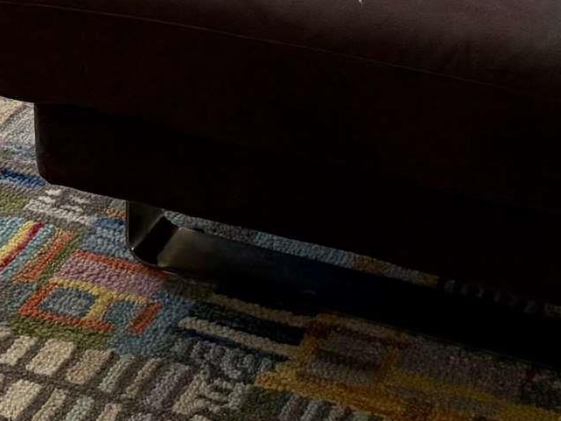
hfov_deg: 17.0
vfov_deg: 11.9
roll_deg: -0.9
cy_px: -325
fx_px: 1864
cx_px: 115
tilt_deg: -13.2
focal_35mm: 115
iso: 100
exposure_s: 1/200
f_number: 1.78
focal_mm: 6.76
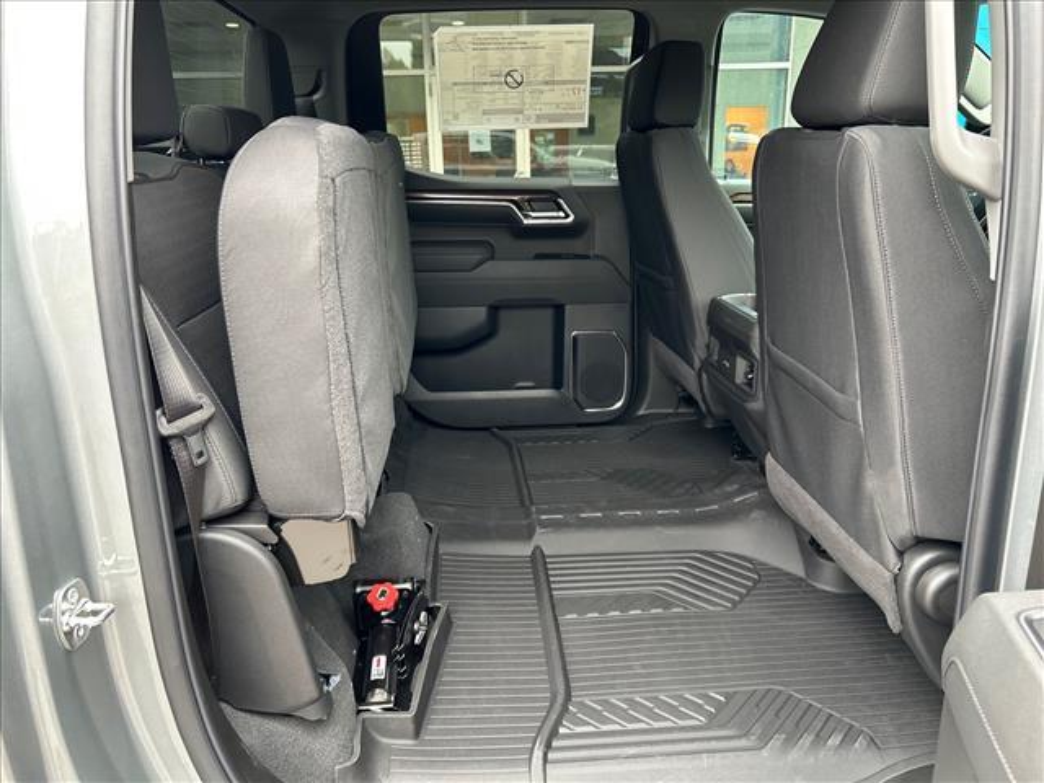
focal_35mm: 26
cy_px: 392
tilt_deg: -16.3
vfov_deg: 53.1
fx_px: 784
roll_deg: +2.5
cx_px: 522
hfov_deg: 67.3
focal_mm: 5.7
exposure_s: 1/83
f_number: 1.5
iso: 125
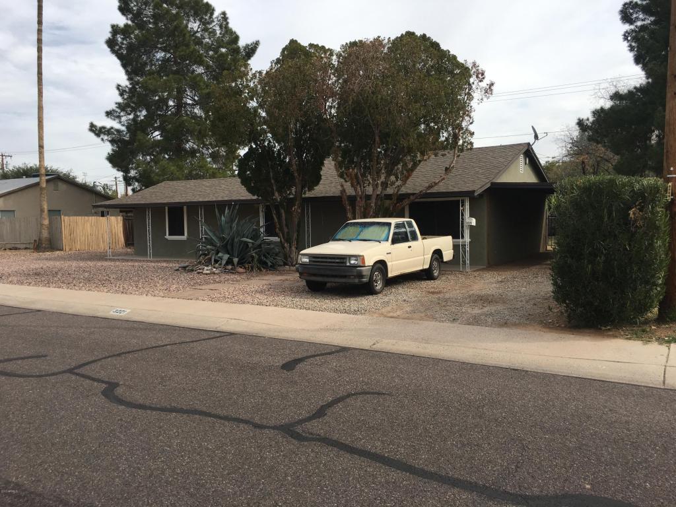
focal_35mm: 29
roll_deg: +1.0
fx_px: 566
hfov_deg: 61.7
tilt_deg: -3.3
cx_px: 338
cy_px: 254
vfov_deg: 48.2
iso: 25
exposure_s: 1/1261
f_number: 2.2
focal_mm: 4.15
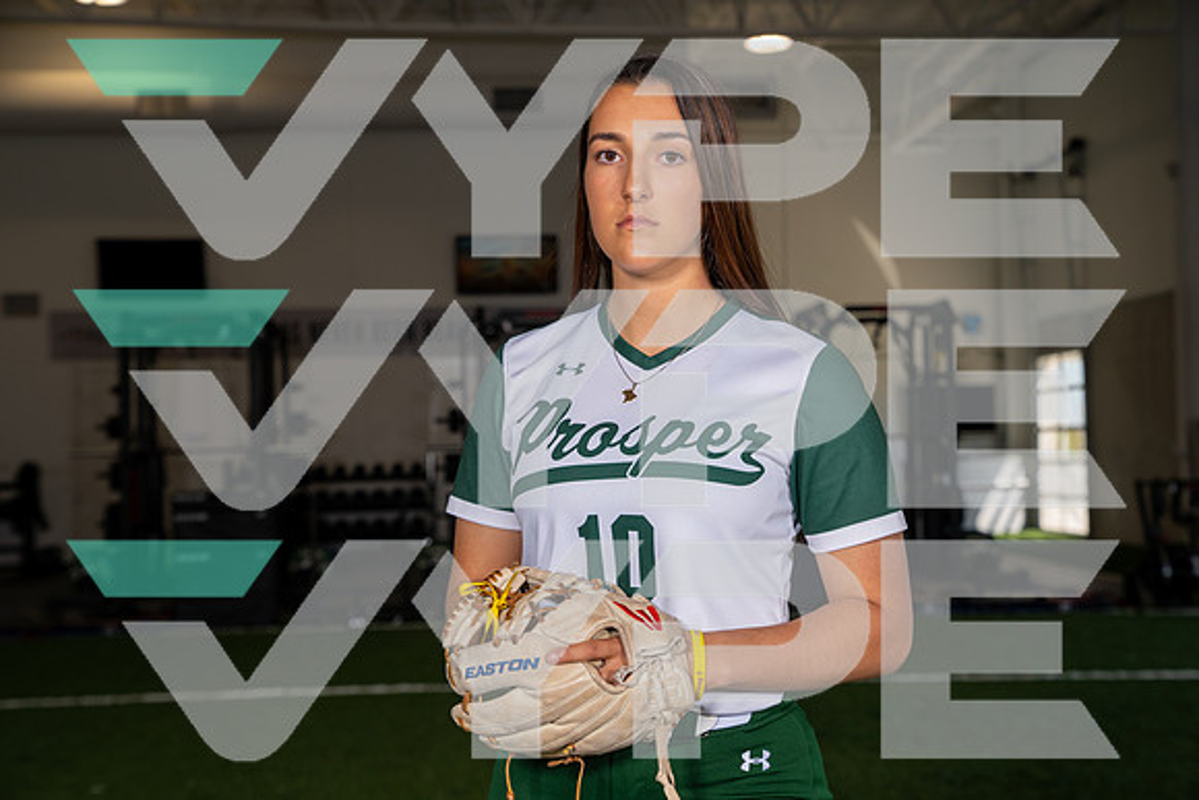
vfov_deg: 19.5
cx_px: 600
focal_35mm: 70
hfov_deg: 28.8
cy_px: 400
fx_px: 2332
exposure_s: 1/200
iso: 200
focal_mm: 70
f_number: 5.6
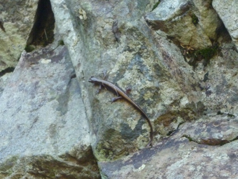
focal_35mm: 200
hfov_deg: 9.9
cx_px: 119
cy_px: 90
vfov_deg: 7.4
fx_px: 1375
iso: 400
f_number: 5.9
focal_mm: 22.8
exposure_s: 1/25
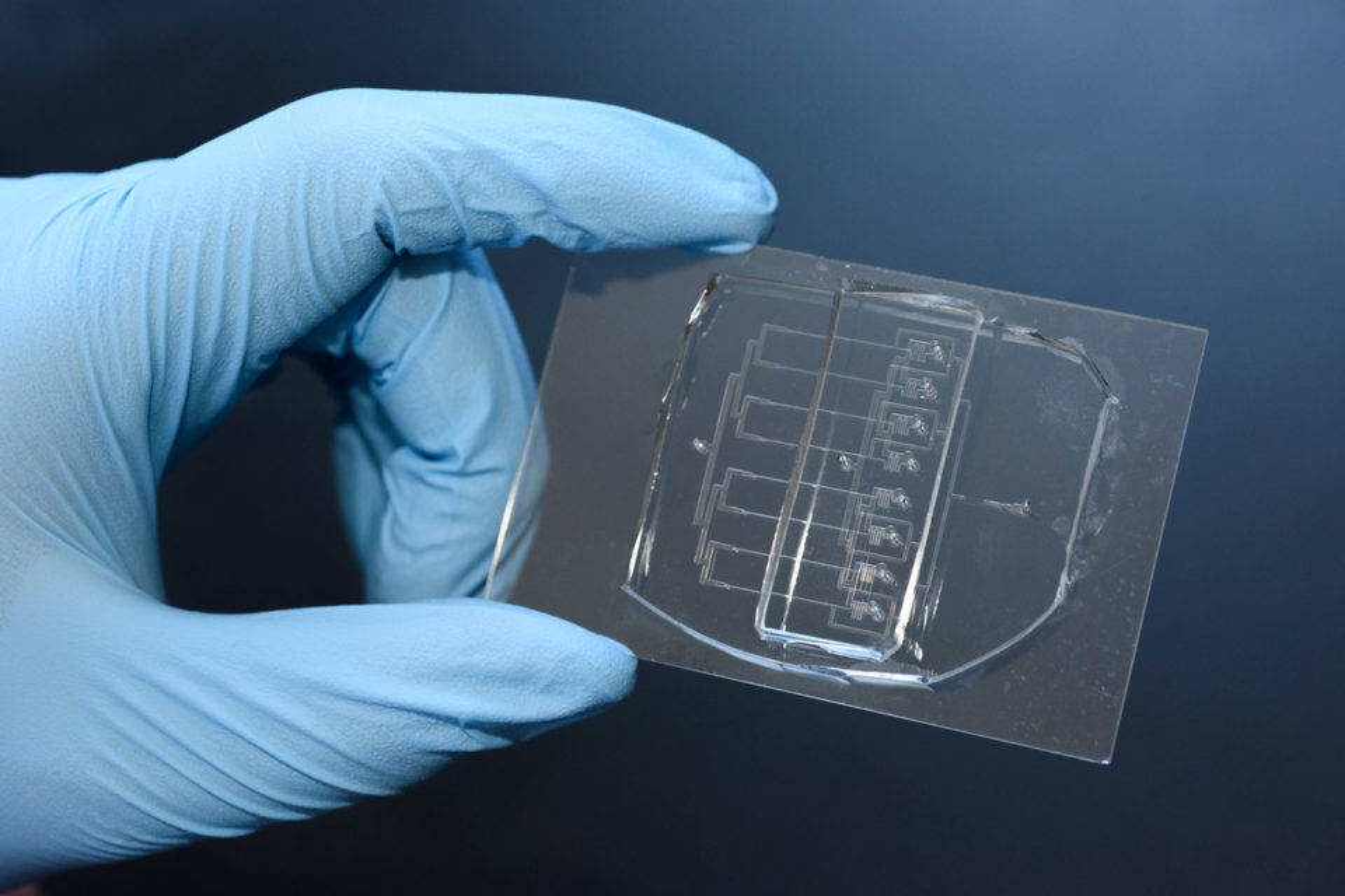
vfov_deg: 22.6
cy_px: 448
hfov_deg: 33.4
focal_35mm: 60
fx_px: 2241
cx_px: 672
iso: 1250
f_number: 8
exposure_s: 1/125
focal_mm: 60
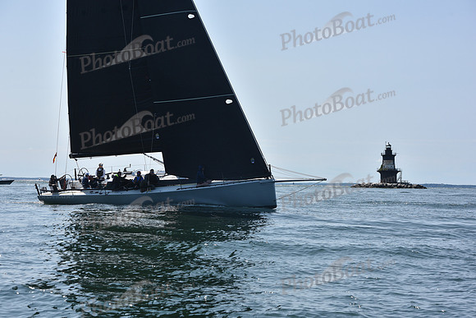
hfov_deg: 28.8
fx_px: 926
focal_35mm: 70
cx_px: 238
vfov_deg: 19.5
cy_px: 159
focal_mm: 70
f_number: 8
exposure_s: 1/1000
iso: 250
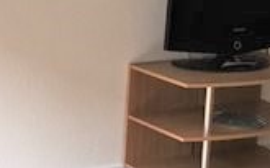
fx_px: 986
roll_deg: -0.8
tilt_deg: -12.4
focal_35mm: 134
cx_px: 33
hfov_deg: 15.4
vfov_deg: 9.7
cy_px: 34
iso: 32
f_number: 2.2
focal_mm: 4.15
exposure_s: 1/33
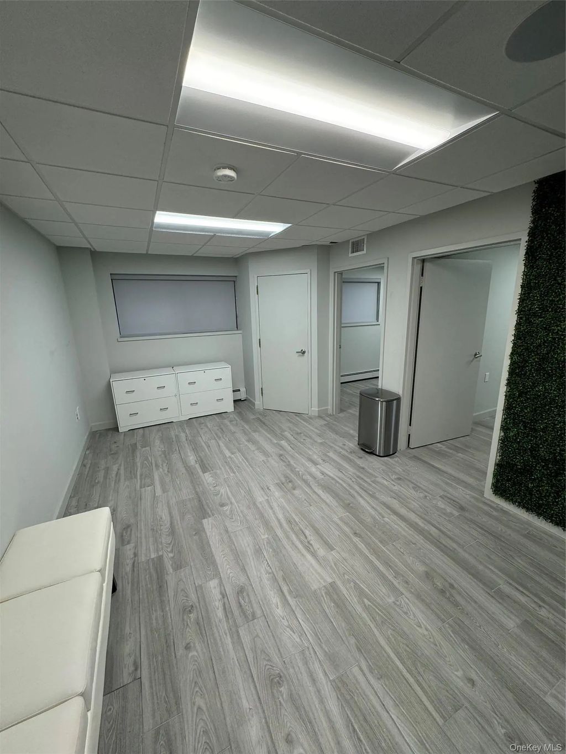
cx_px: 283
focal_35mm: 14
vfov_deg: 102.1
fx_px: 305
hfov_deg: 85.7
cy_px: 377
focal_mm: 2.22
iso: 125
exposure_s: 1/120
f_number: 2.2
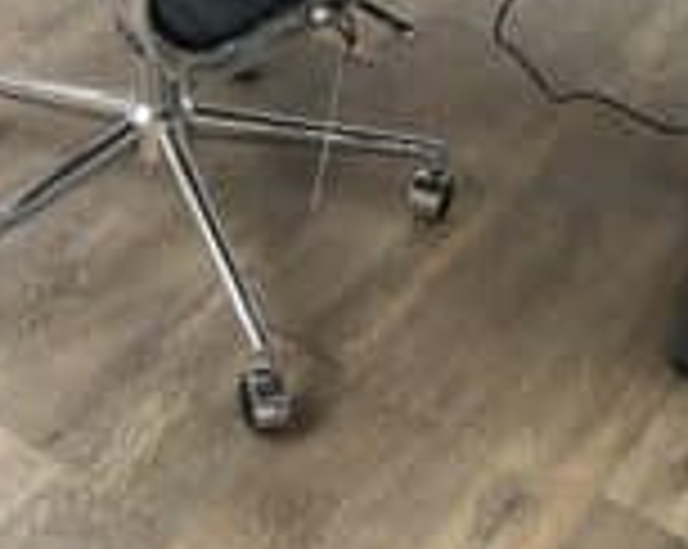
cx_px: 279
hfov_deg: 23.0
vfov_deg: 17.5
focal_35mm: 83
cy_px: -133
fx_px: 1688
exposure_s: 1/60
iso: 160
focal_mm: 5.1
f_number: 1.6
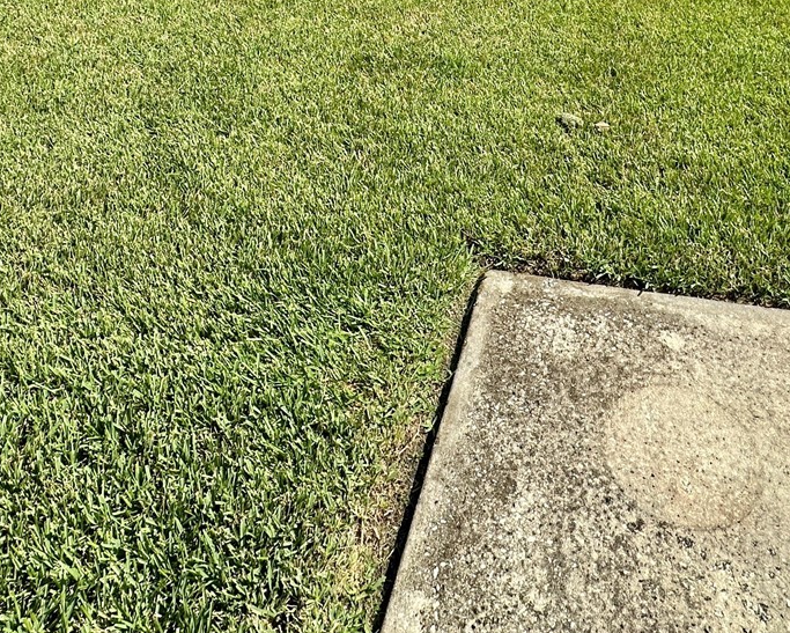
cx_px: 475
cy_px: -47
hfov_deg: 55.2
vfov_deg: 38.6
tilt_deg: -14.4
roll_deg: -0.3
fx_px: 749
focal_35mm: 32
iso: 40
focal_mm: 2.22
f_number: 2.2
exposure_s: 1/1511
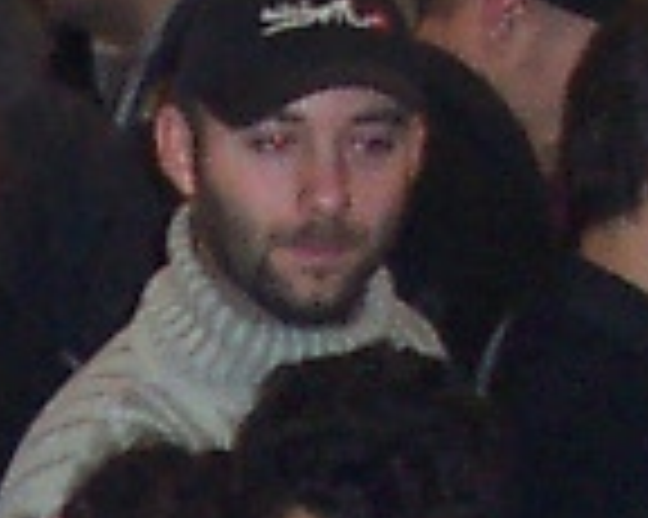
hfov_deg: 6.4
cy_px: 1050
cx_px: 104
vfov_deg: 5.0
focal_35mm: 301
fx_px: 5769
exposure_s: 1/60
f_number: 2.8
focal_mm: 5.6
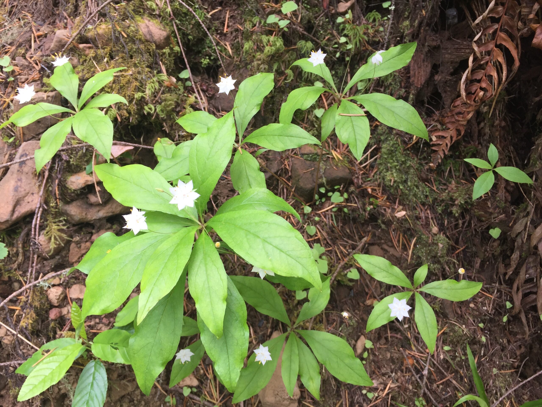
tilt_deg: -28.4
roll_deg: +2.7
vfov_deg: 48.2
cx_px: 271
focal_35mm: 29
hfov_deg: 61.7
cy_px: 204
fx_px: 454
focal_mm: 4.15
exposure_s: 1/120
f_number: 2.2
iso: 32
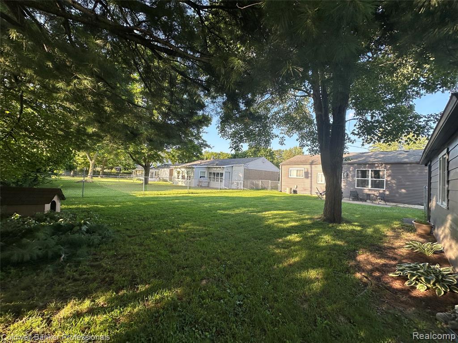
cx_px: 229
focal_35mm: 14
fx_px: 185
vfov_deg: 85.7
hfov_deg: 102.1
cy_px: 172
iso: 40
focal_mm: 2.22
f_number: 2.2
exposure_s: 1/228
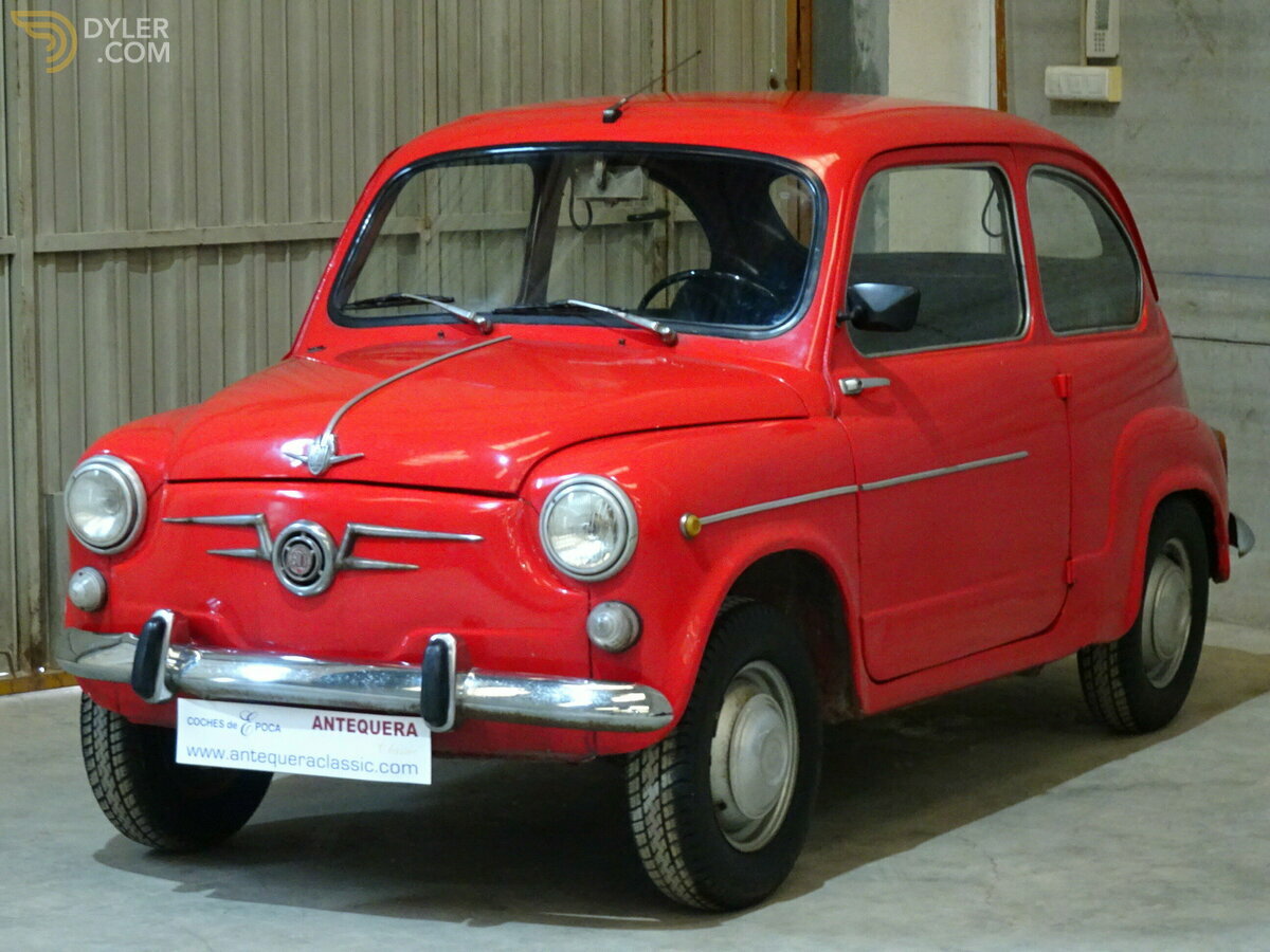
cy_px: 476
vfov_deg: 14.1
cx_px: 635
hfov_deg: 18.7
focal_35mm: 105
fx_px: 3852
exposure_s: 1/8
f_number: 5
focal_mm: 17.97
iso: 800
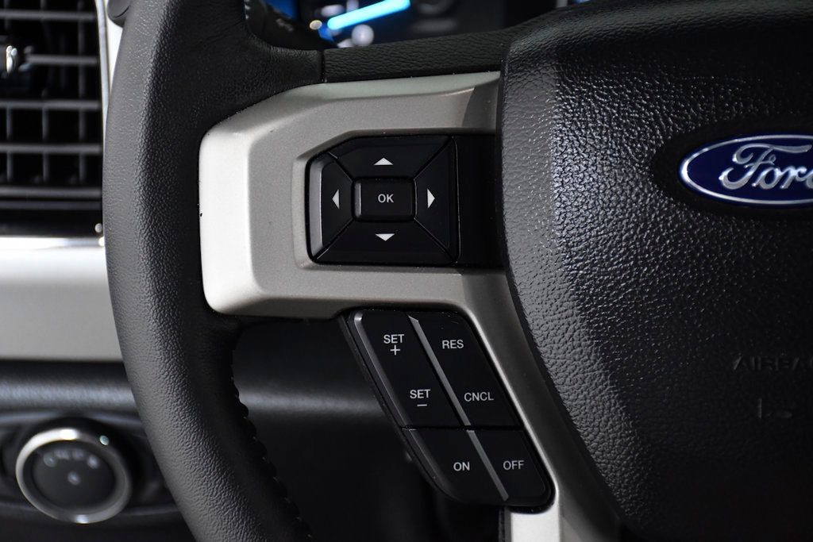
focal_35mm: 93
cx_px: 406
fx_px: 2100
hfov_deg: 21.9
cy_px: 271
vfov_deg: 14.7
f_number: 5
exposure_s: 1/160
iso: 2500
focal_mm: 62
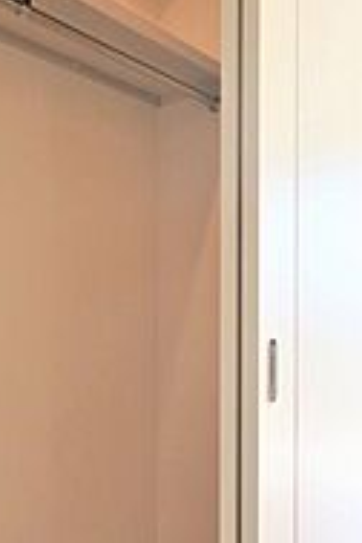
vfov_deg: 50.5
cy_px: 316
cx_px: 90
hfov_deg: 34.3
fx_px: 573
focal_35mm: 38
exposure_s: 1/50
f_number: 4.5
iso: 100
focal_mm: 10
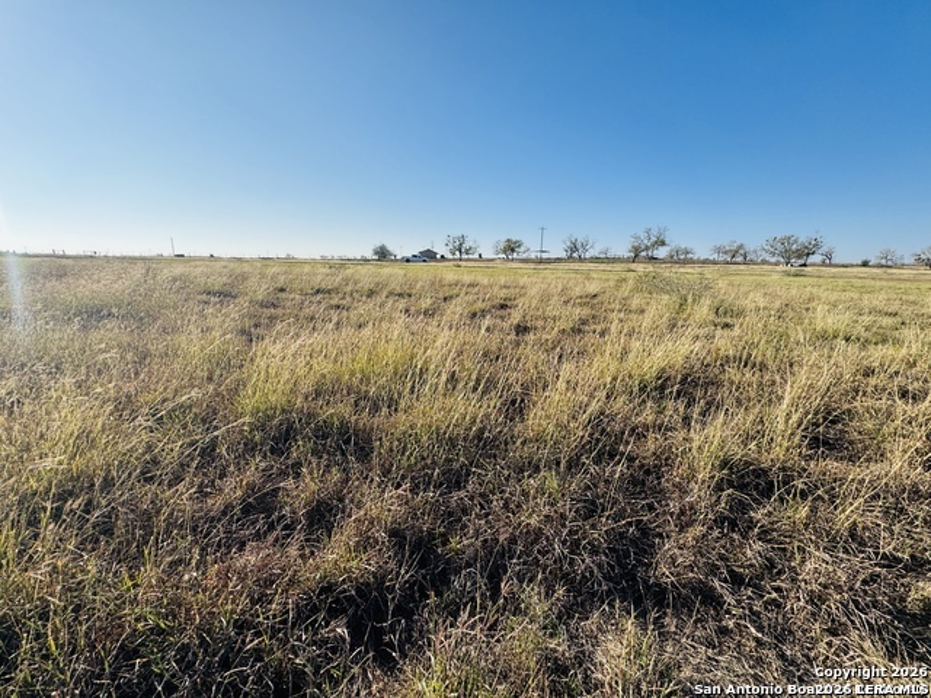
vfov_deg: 85.7
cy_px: 349
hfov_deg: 102.1
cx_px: 466
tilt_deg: -11.7
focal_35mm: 14
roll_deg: -1.7
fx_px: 377
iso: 40
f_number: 2.2
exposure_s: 1/1709
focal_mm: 2.22
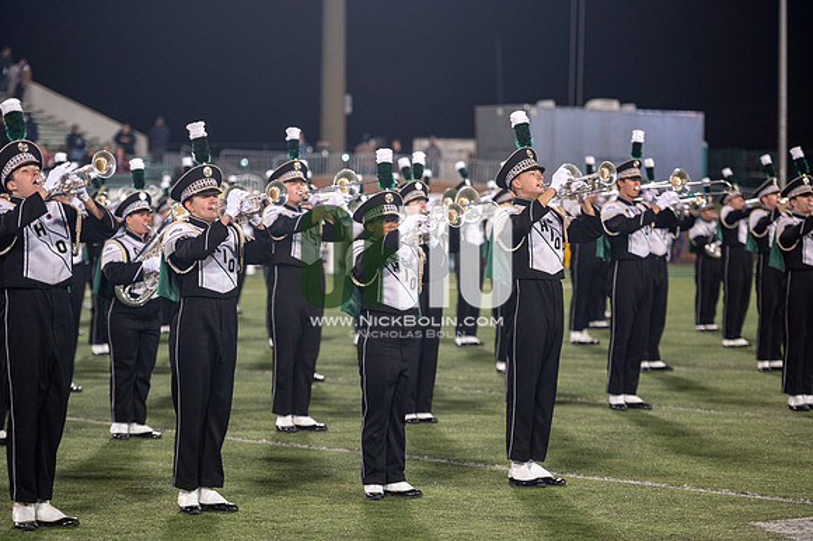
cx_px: 406
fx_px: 2753
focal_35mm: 122
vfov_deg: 11.2
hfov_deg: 16.8
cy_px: 270
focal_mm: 122
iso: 1000
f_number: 2.8
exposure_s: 1/500
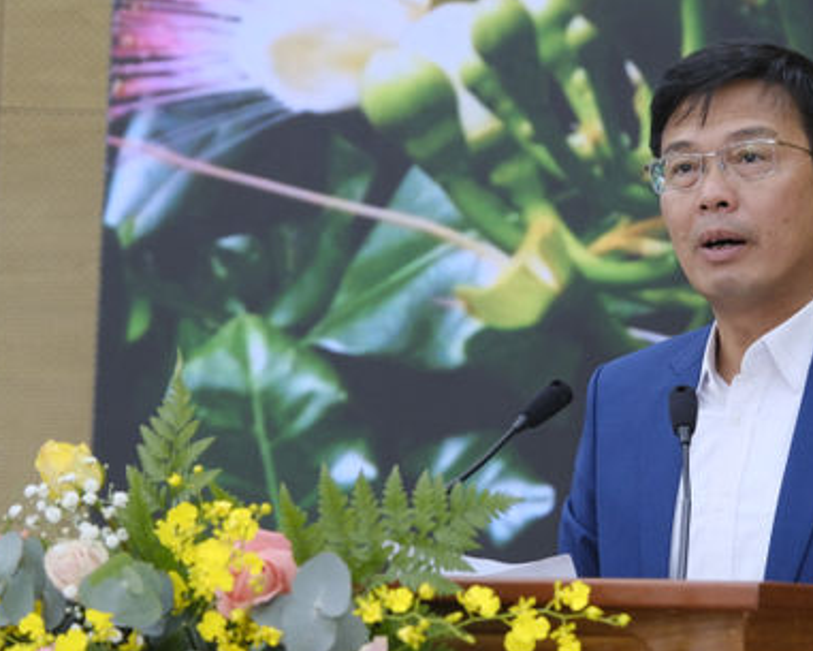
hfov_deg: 18.9
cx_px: 565
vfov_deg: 15.2
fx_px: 2431
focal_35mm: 101
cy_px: 344
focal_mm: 50.5
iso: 1250
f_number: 4
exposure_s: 1/150
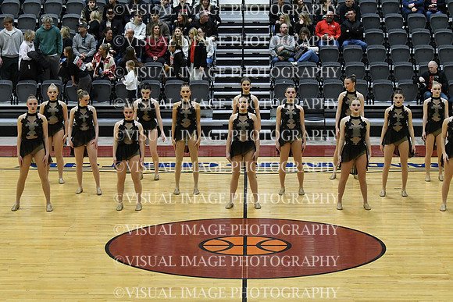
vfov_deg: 13.0
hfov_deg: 19.5
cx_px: 226
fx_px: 1321
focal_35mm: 105
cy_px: 151
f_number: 4
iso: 5000
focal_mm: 70
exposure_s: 1/500
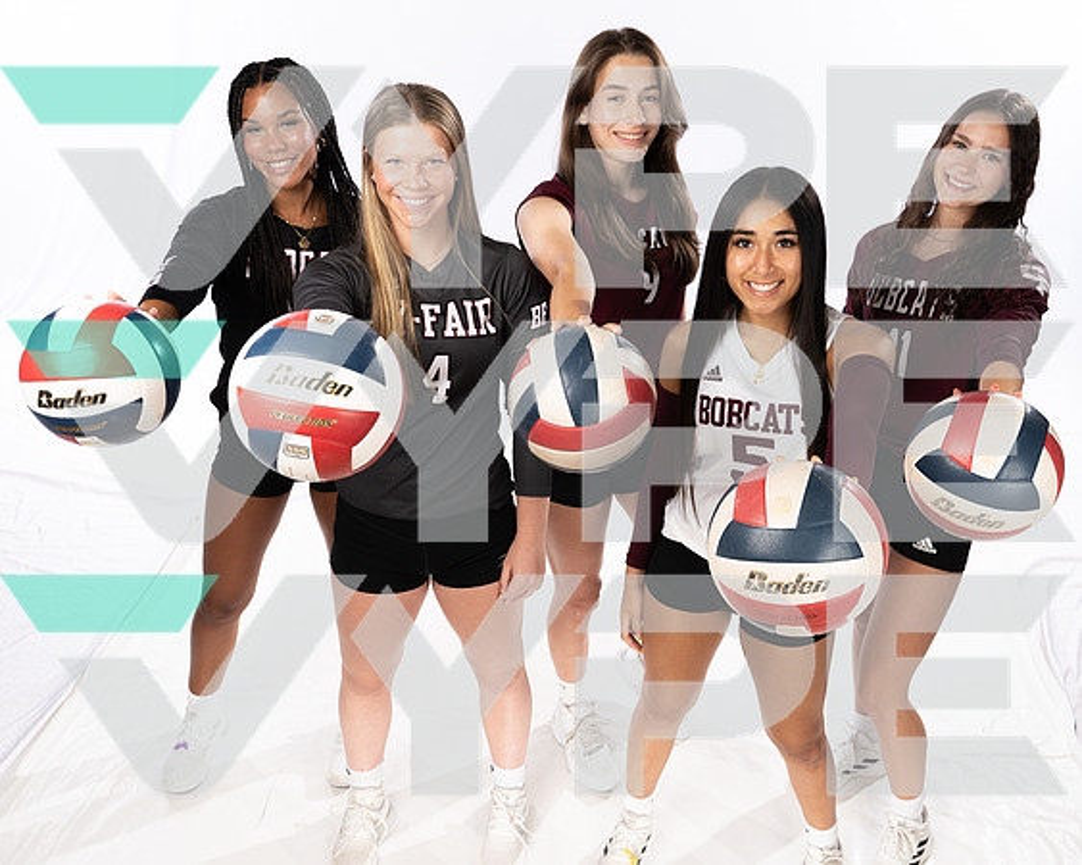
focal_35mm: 35
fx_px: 1134
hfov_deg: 51.0
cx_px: 576
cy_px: 431
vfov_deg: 41.8
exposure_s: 1/250
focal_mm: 24
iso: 160
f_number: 5.6
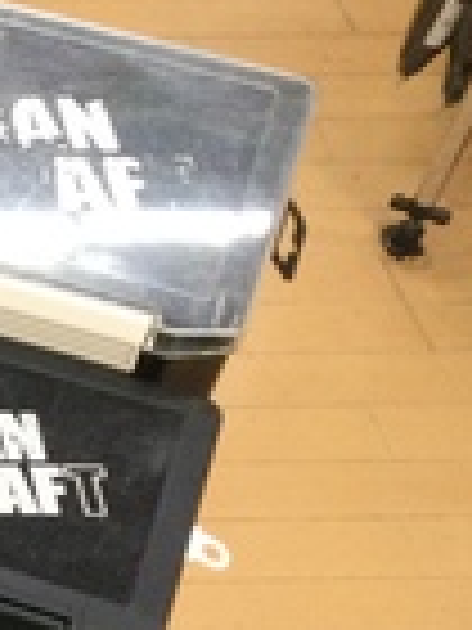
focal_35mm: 133
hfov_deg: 9.5
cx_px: -764
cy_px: 648
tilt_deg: -50.4
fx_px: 2418
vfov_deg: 14.6
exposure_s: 1/30
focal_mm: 3.3
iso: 40
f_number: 2.4
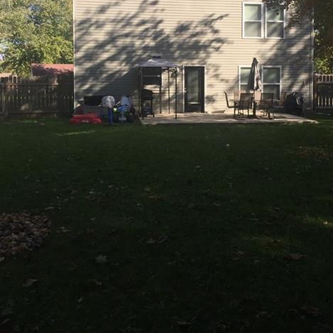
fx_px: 457
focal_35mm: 42
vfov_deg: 39.4
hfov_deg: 39.9
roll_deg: +0.1
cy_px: 104
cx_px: 193
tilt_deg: -1.4
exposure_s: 1/1041
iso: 32
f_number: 2.2
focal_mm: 4.15
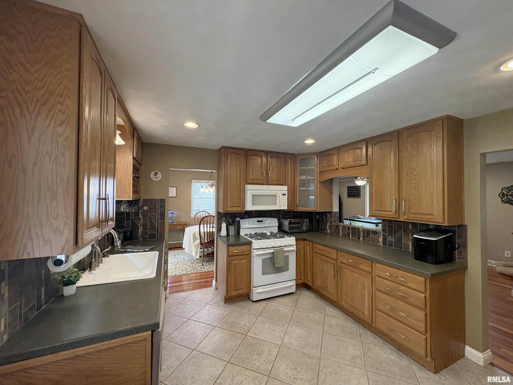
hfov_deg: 102.1
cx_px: 256
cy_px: 192
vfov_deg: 85.7
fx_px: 207
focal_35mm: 14
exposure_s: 1/120
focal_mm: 2.22
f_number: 2.2
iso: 250
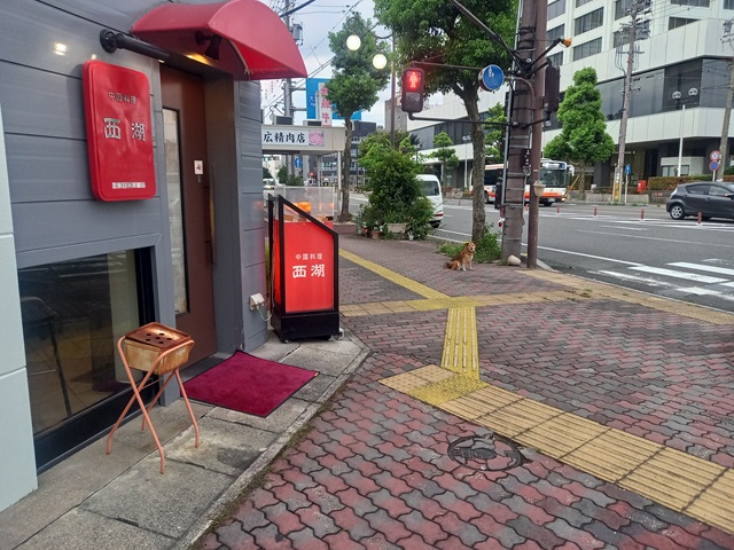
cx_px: 367
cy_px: 275
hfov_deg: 69.4
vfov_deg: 54.9
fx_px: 530
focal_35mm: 25
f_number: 1.8
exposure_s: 1/60
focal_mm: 4.65
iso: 200
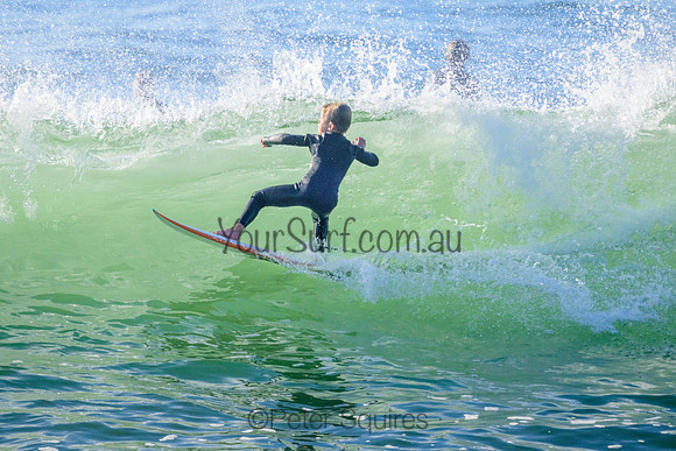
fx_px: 17783
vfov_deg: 1.5
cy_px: 184
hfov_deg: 2.2
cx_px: 333
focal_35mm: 947
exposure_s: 1/2000
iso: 1250
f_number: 11
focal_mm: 800
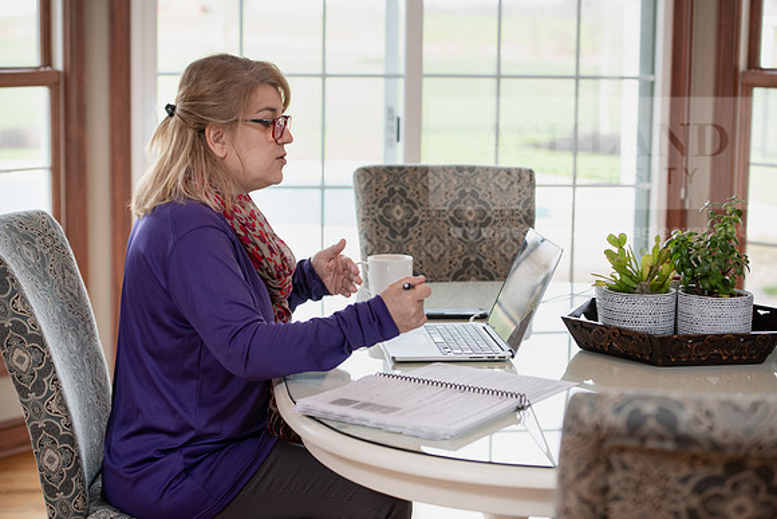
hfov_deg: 28.8
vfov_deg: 19.5
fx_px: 1511
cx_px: 388
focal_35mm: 70
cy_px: 260
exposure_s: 1/250
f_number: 3.5
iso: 640
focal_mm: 70
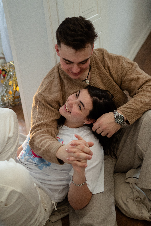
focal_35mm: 52
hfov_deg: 26.0
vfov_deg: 38.2
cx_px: 76
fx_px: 327
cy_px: 113
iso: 1000
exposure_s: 1/160
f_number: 2.5
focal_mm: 35
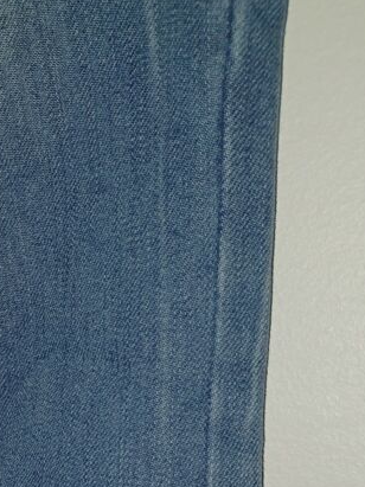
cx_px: -108
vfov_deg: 24.2
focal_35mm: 73
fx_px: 1027
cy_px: 587
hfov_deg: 18.7
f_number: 1.8
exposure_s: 1/60
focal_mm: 4.6
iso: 80
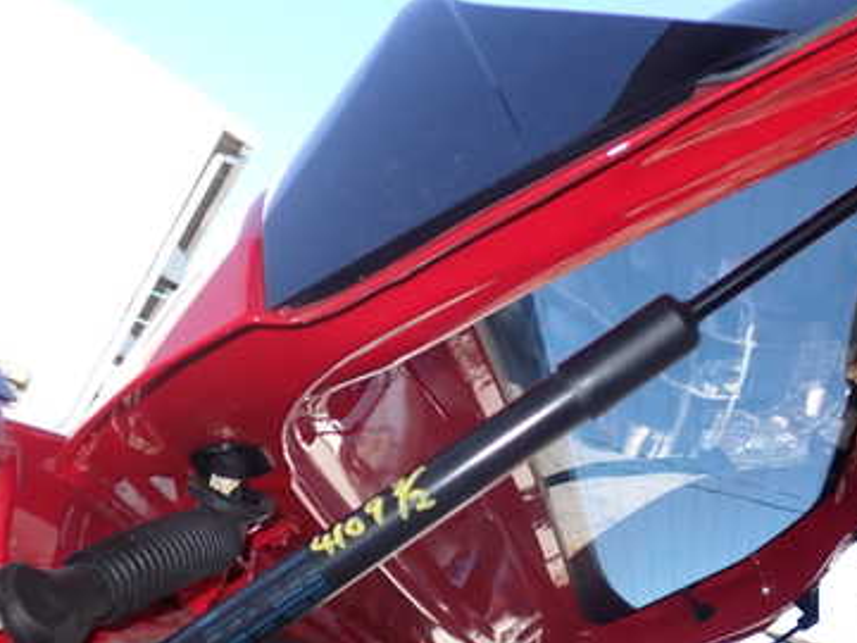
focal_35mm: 50
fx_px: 1238
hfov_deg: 37.6
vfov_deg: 28.9
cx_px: 598
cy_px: 419
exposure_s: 1/50
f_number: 6.3
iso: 100
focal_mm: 5.4
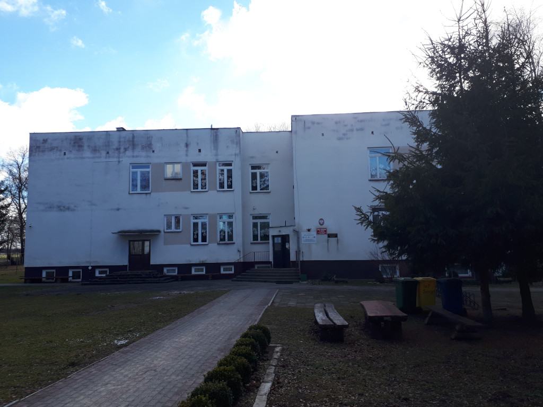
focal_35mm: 27
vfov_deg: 51.4
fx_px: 424
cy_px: 204
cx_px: 272
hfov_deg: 65.3
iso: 40
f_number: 1.9
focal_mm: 3.6
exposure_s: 1/805
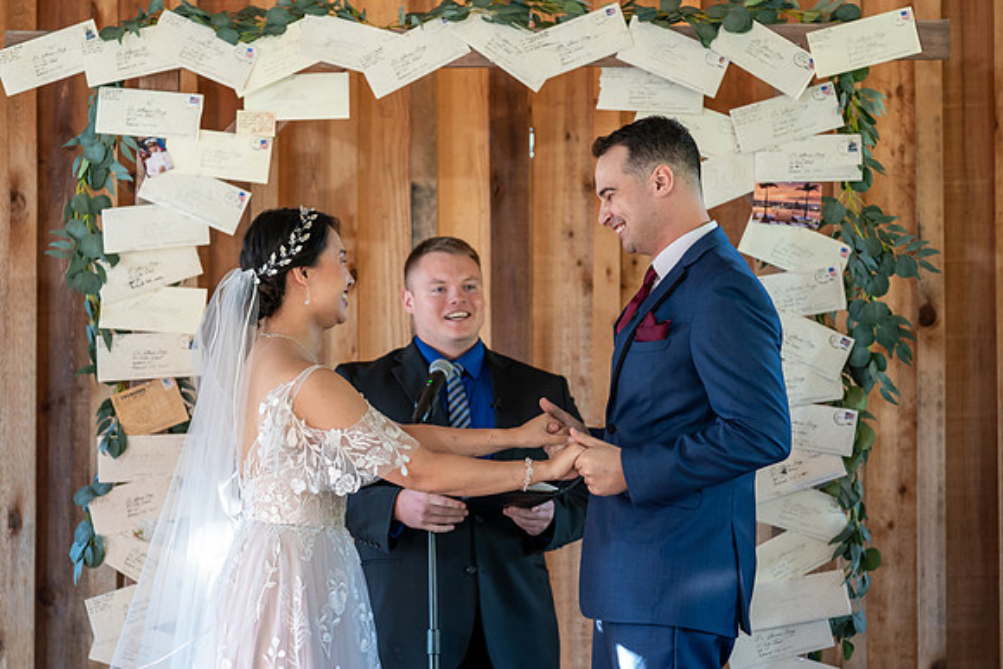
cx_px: 502
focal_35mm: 123
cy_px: 334
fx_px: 3417
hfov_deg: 16.7
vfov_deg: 11.2
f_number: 4
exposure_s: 1/200
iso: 2000
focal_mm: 120
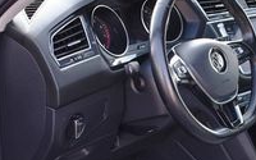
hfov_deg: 23.1
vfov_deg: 14.6
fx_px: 614
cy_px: 163
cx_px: 212
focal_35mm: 88
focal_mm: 18
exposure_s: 1/250
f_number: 3.5
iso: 500
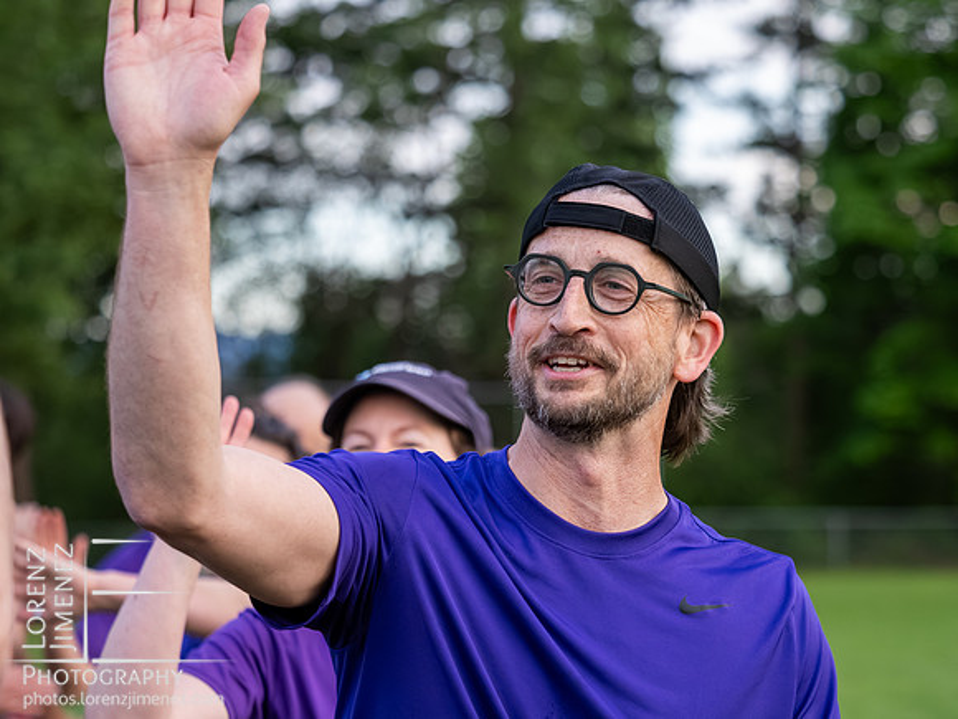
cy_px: 360
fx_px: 3708
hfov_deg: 14.7
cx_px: 479
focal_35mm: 134
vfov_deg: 11.1
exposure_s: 1/640
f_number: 2.8
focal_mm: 67
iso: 2000
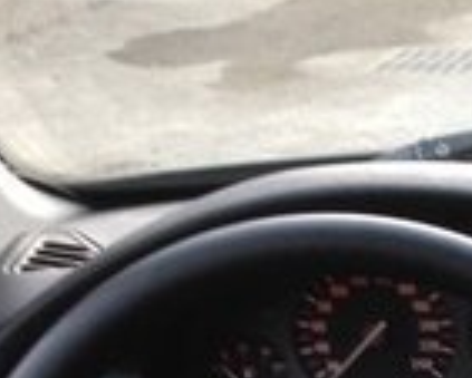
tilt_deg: -23.3
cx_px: 1041
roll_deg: -2.4
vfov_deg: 9.8
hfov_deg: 11.2
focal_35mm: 151
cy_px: 647
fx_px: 2111
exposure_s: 1/20
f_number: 2.4
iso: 50
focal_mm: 4.12
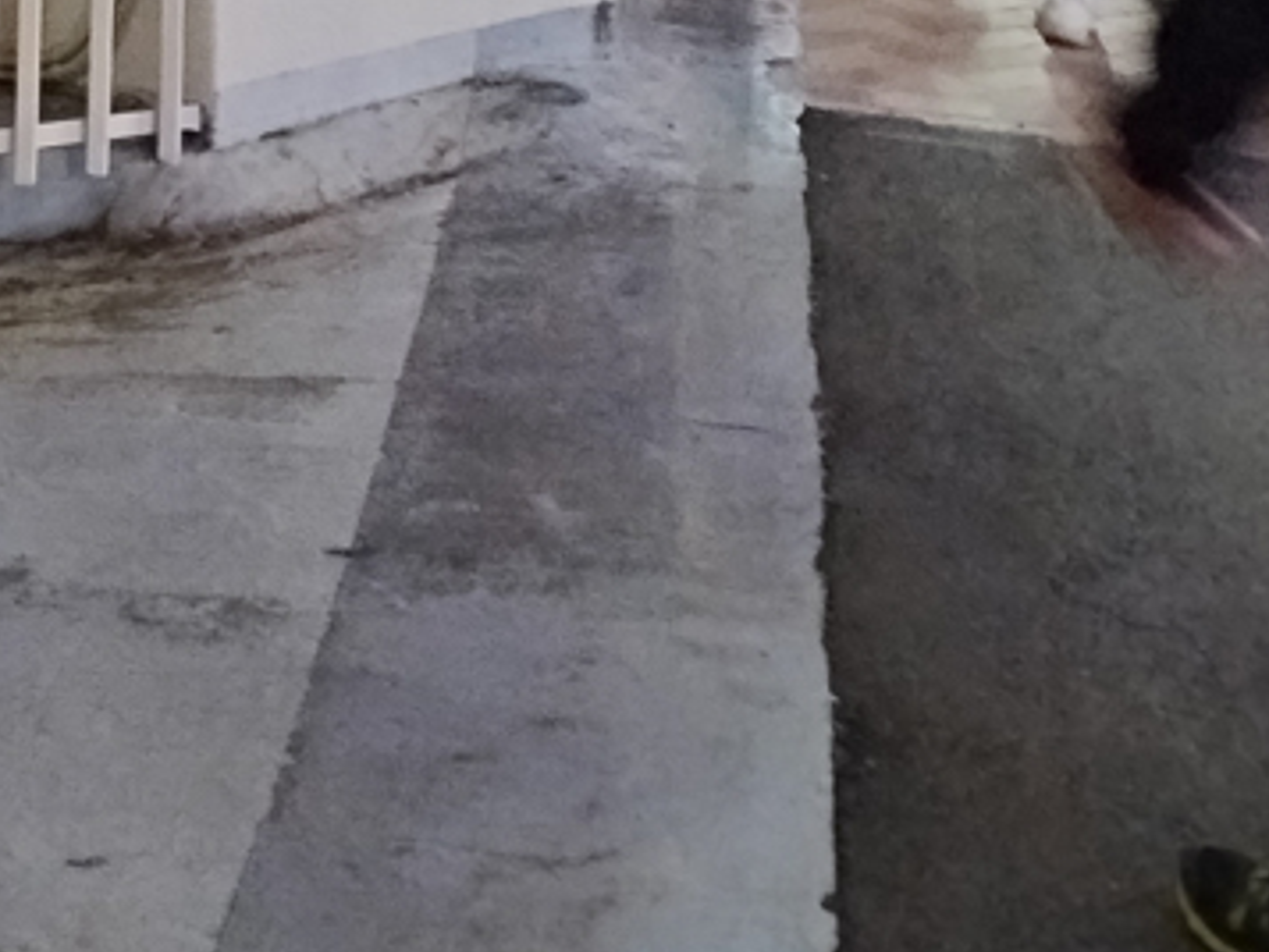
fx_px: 3080
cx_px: -476
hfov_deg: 20.7
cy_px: -476
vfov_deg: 16.1
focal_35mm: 84
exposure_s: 1/20
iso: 741
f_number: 1.7
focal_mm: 4.71
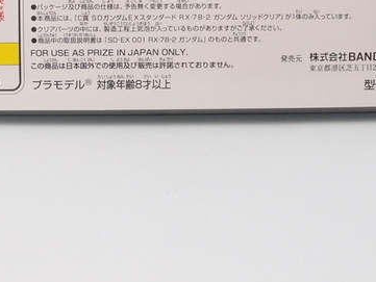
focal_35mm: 62
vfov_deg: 23.0
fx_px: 674
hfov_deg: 30.6
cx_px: 89
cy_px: 27
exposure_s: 1/1.3
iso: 100
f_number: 8
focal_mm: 6
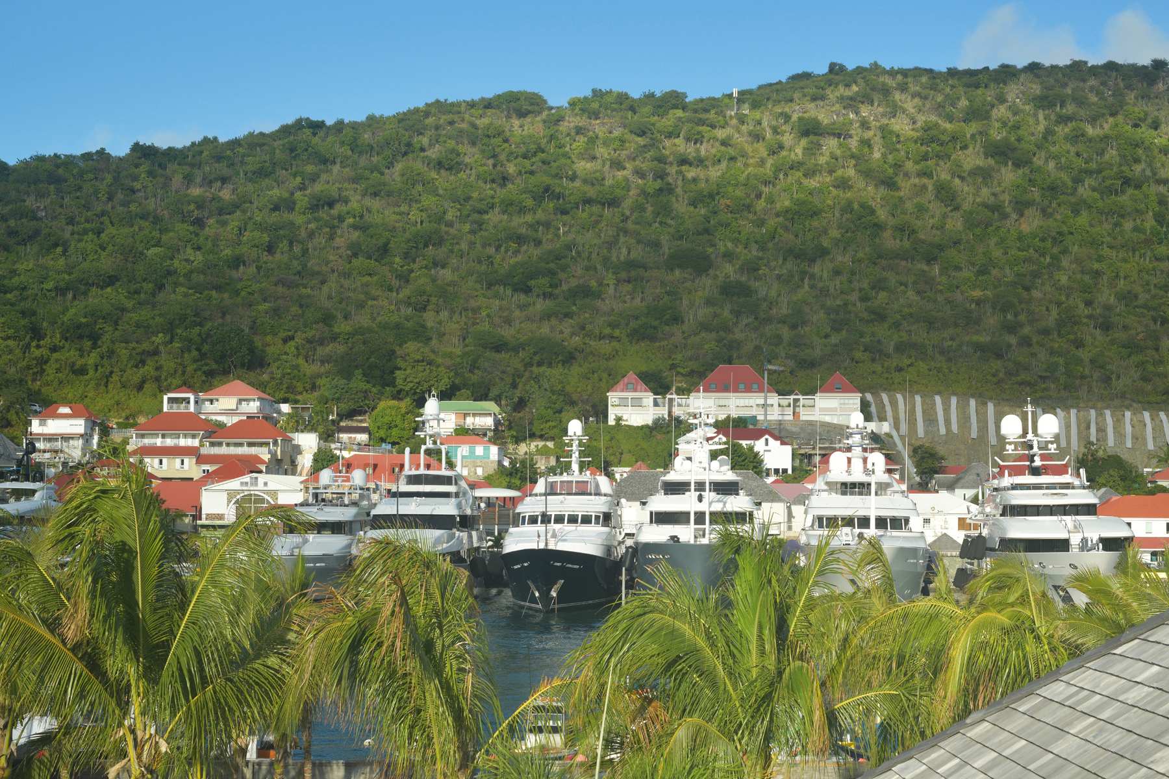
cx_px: 584
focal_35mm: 50
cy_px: 390
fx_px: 1623
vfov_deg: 27.0
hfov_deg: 39.6
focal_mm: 50
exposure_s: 1/500
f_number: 13
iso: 160
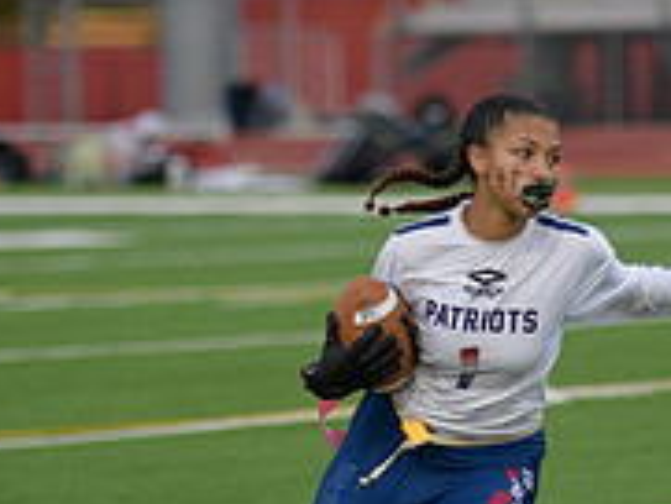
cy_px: 346
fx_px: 9272
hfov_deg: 4.1
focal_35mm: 478
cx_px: 482
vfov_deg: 3.1
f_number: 2.8
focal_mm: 155
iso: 1250
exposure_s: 1/3200
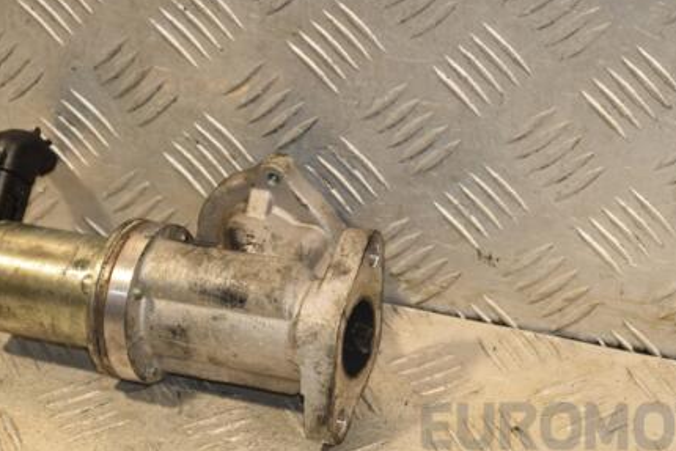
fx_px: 2592
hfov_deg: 14.9
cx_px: 391
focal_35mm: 138
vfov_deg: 9.9
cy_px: 217
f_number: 7.1
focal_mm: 66
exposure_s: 1/200
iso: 800
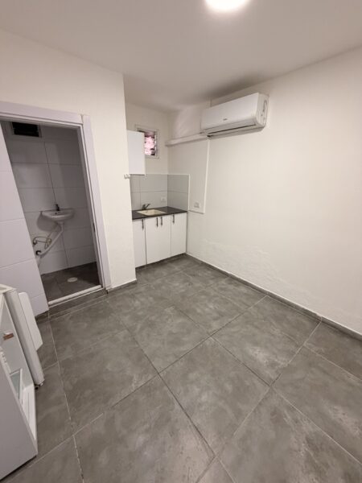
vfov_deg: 102.1
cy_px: 242
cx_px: 181
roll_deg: -1.1
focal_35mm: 14
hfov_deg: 85.7
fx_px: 195
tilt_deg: -18.5
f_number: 2.2
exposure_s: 1/76
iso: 320
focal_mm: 2.22
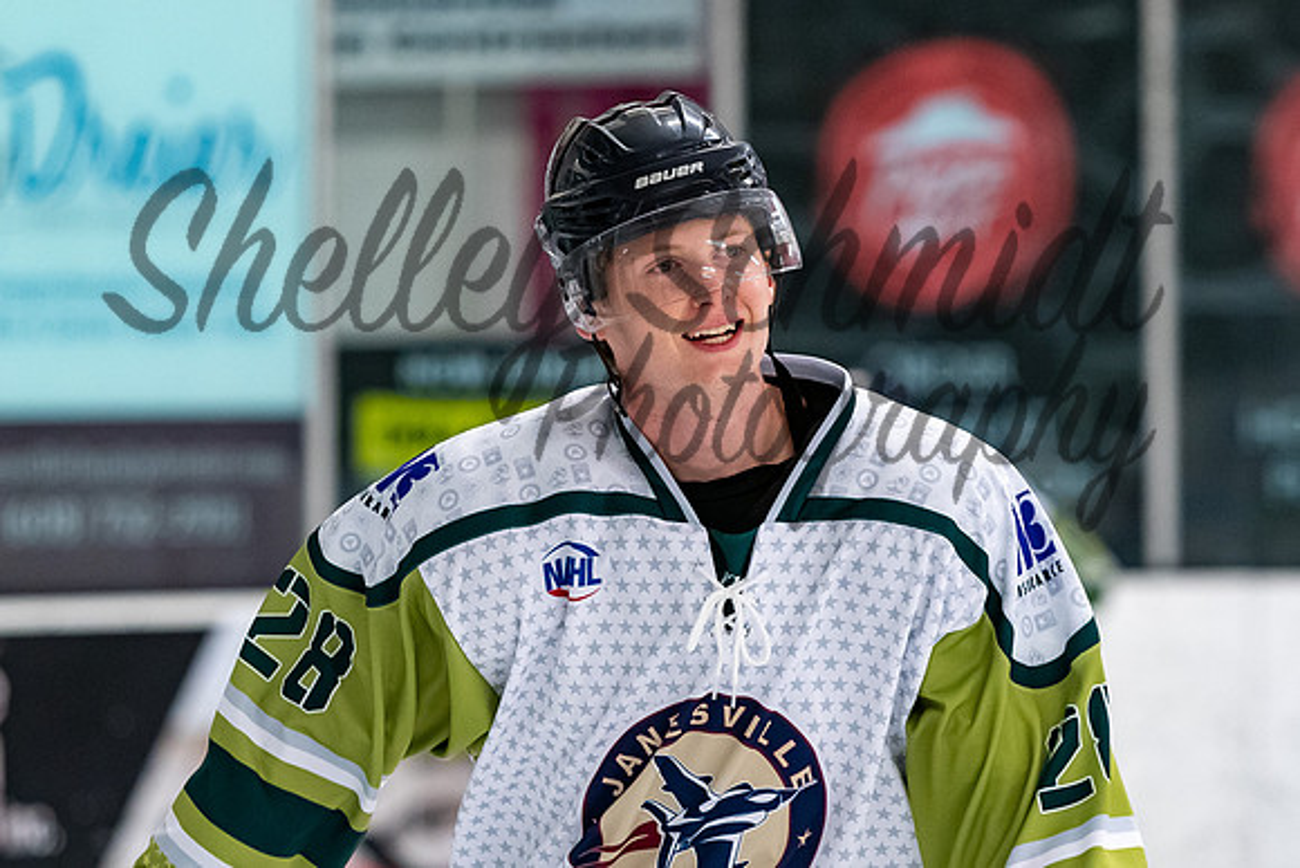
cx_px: 772
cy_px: 336
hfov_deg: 6.9
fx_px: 10855
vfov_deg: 4.6
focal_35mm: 301
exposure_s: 1/800
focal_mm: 155
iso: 2000
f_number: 3.2
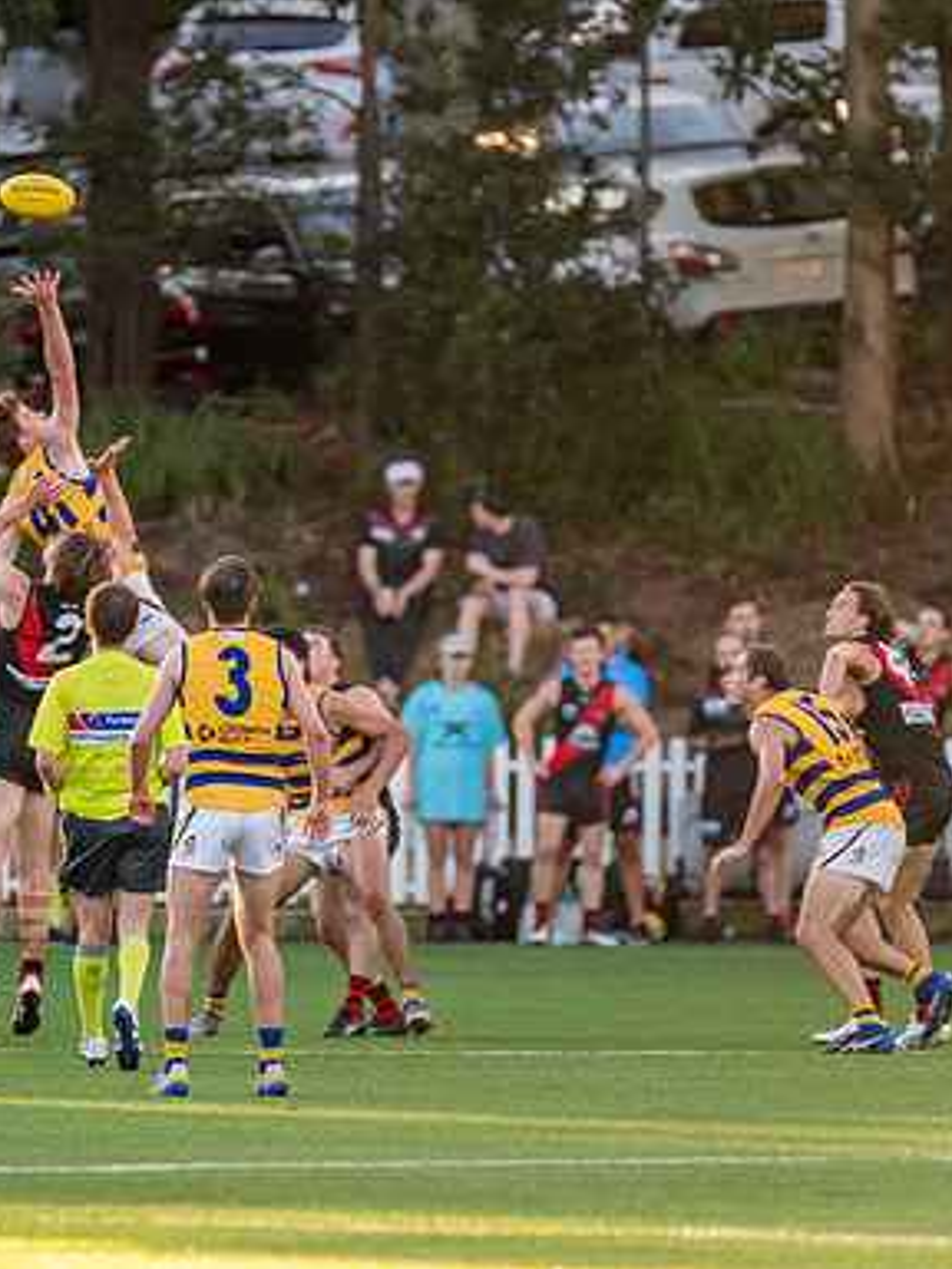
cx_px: 135
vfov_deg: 3.0
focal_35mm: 651
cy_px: 640
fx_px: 23872
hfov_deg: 2.3
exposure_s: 1/2000
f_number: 4
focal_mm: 420
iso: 800
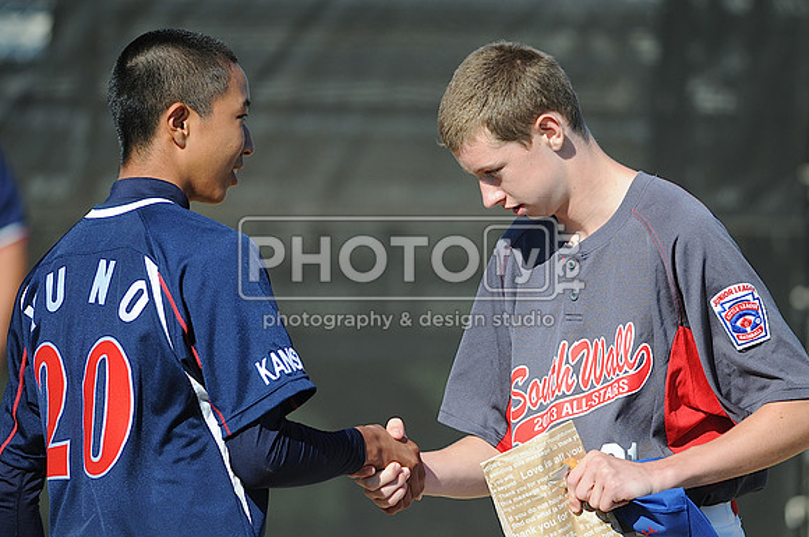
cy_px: 268
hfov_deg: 4.6
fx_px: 10098
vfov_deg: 3.0
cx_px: 404
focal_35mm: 450
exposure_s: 1/1600
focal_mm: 300
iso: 200
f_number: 4
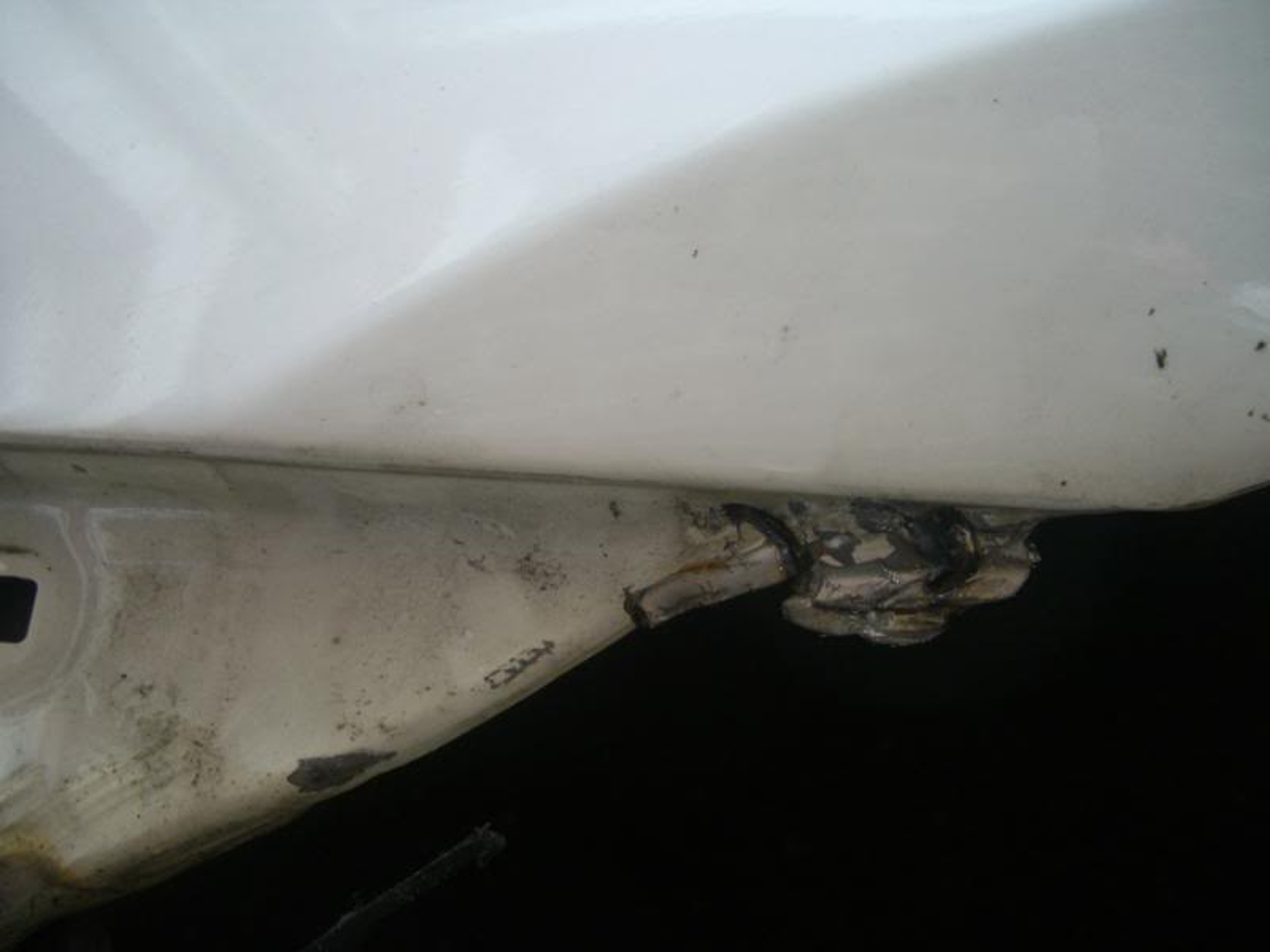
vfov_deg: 37.7
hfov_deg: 49.0
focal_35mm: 38
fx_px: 1394
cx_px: 635
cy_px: 476
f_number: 2.8
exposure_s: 1/100
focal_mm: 7.9
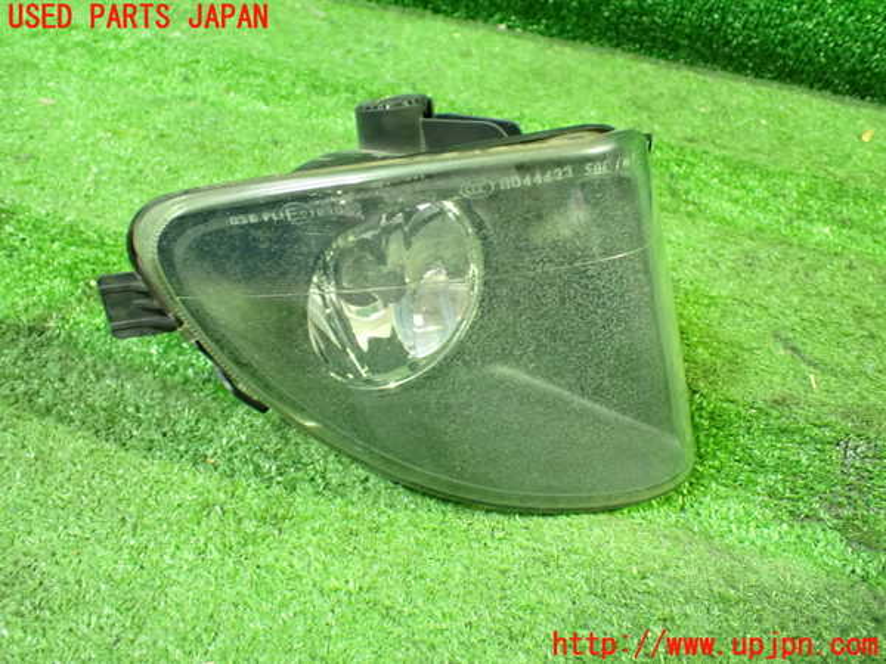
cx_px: 443
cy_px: 332
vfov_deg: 46.8
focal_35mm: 30
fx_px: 768
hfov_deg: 60.0
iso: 1250
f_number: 2.3
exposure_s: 1/30
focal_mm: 5.4
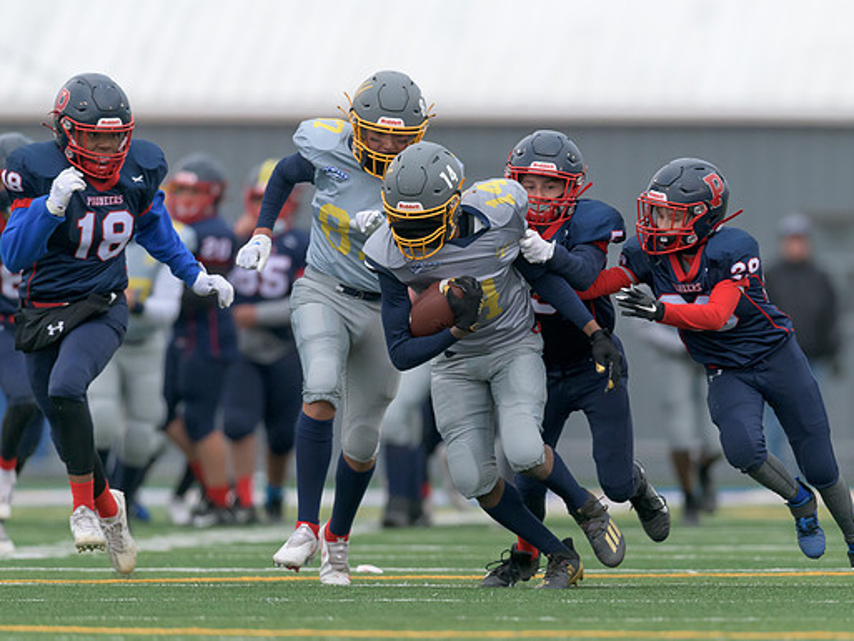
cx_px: 626
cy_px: 357
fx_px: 19322
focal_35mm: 783
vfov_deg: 1.9
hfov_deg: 2.5
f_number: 4
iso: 1600
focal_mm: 500
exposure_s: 1/2500
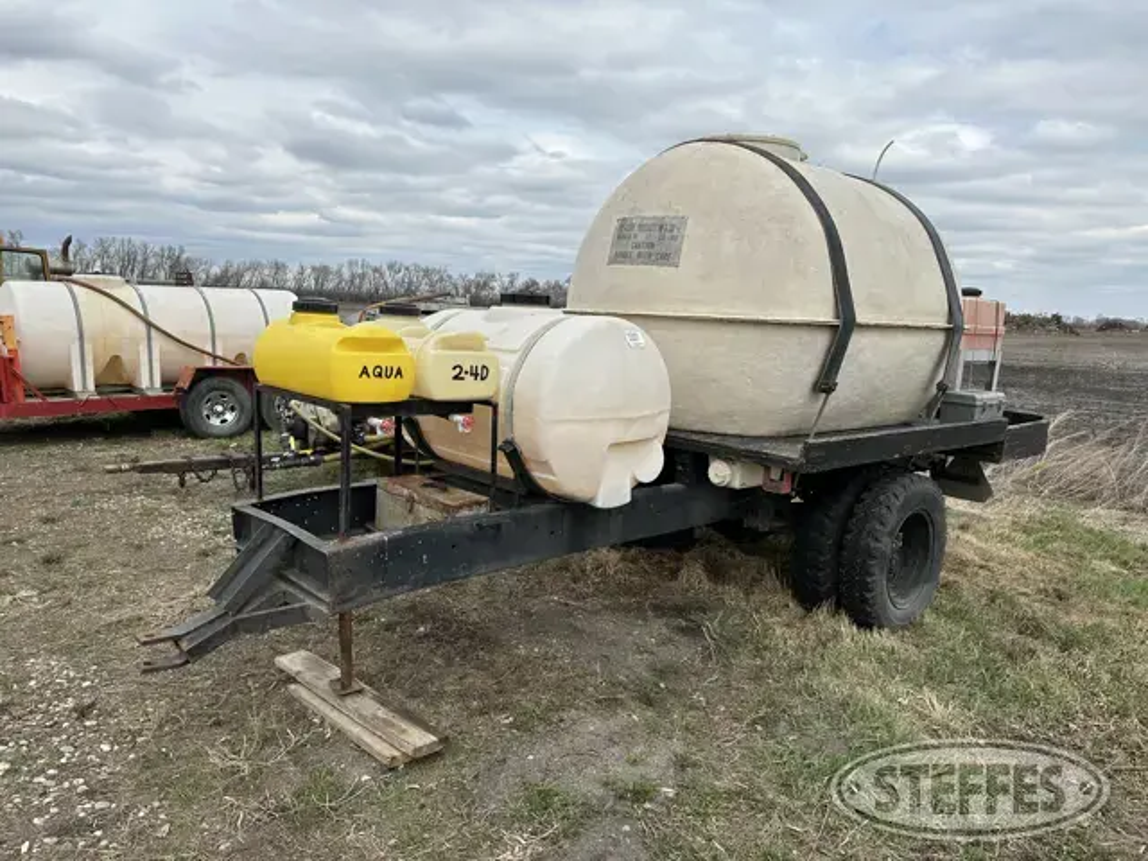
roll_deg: -2.5
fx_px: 796
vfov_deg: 56.8
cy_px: 430
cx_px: 574
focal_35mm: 24
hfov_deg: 71.6
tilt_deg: -3.2
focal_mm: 6.86
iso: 80
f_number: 1.78
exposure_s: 1/5000
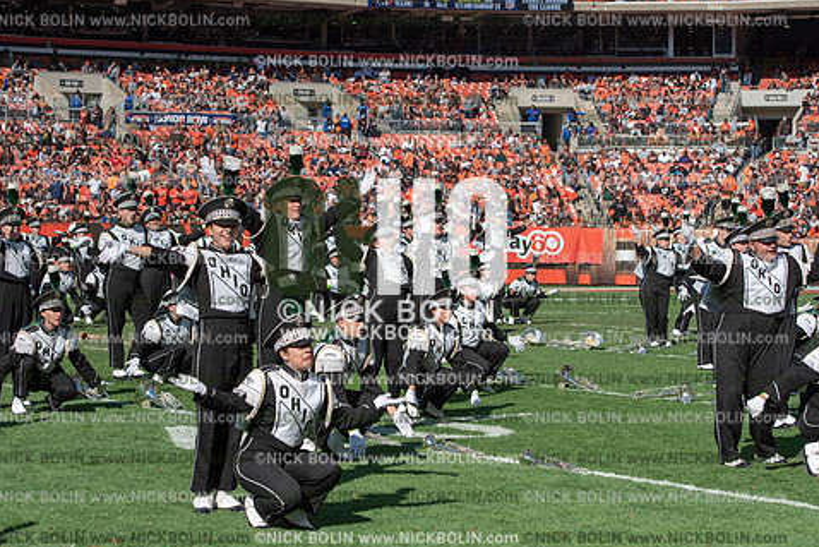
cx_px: 386
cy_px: 260
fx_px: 1934
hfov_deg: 23.9
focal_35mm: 85
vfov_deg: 16.1
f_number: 5
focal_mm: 70
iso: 400
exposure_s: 1/4000
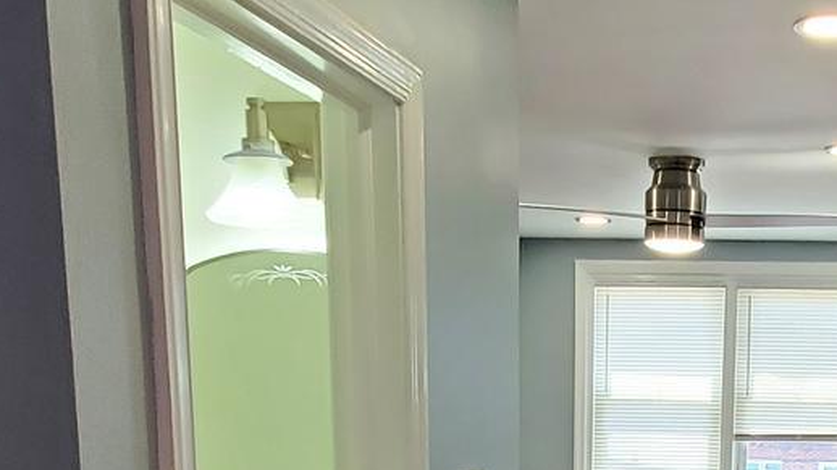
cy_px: 619
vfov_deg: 19.7
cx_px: 755
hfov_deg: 35.1
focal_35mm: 56
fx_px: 1242
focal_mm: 1.8
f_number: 2.2
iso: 125
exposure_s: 1/60
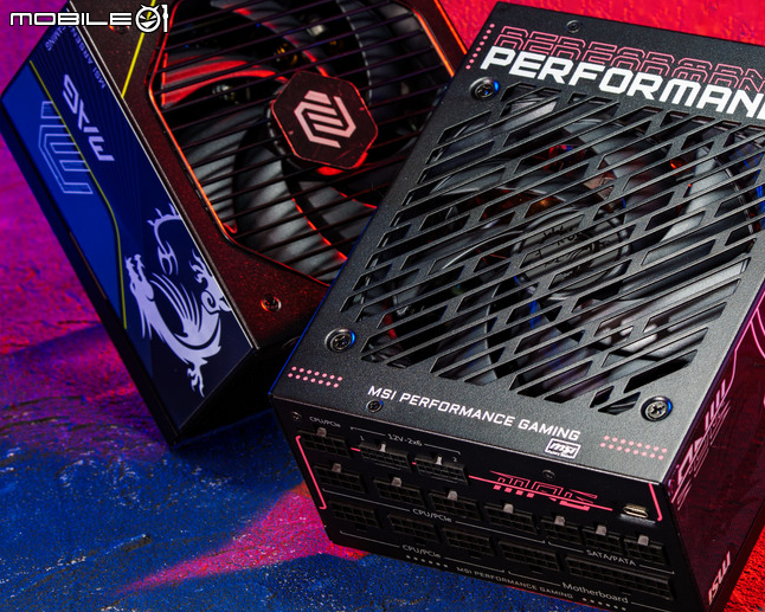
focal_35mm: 153
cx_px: 461
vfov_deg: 10.1
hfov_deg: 12.6
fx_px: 3465
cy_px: 305
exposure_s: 3.2
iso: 100
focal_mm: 90
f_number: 9
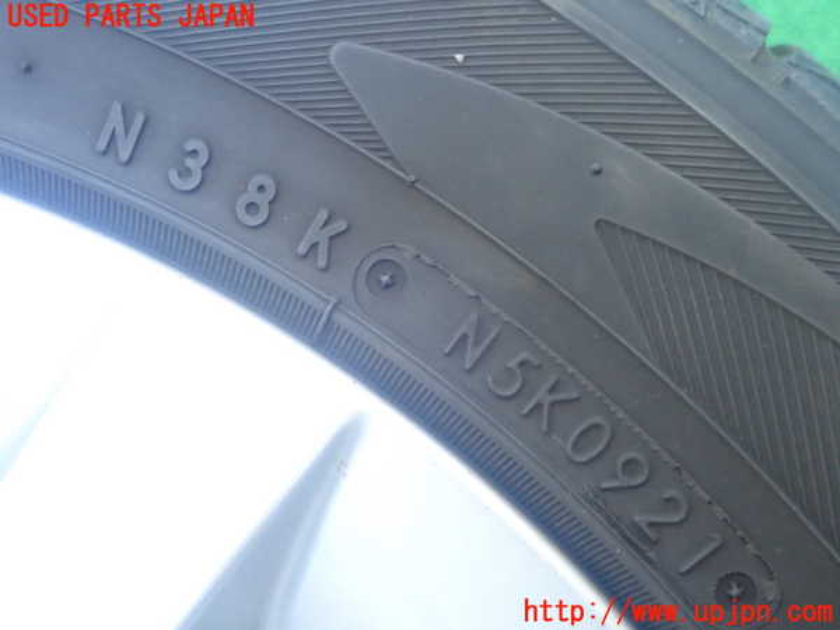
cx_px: 420
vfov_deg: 29.7
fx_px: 1189
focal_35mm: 49
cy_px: 315
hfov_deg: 38.9
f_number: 3.2
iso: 800
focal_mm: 8.99
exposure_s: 1/20
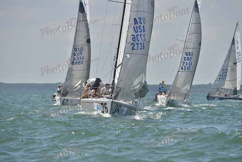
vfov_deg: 4.4
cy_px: 81
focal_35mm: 310
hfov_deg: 6.6
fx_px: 2084
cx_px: 121
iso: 200
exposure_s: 1/1000
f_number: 7.1
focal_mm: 310
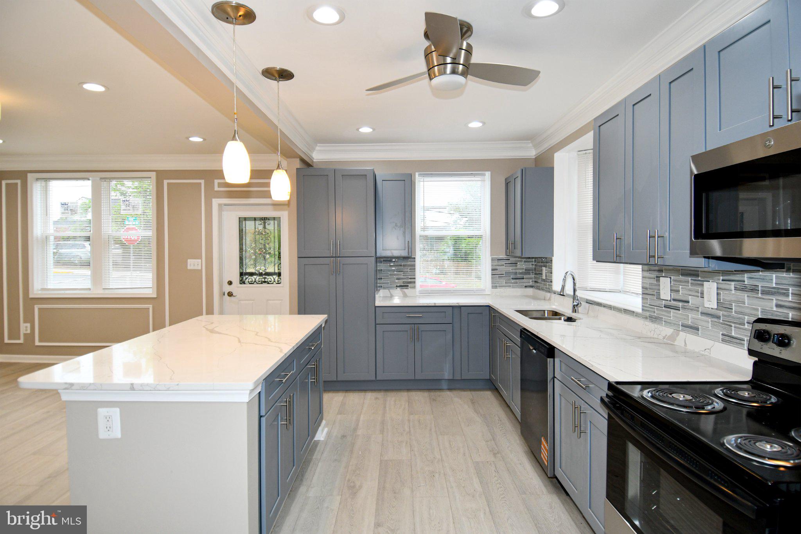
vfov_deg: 67.4
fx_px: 400
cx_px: 400
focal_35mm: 18
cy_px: 267
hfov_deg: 90.0
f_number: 4
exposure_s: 1/60
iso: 200
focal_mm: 12
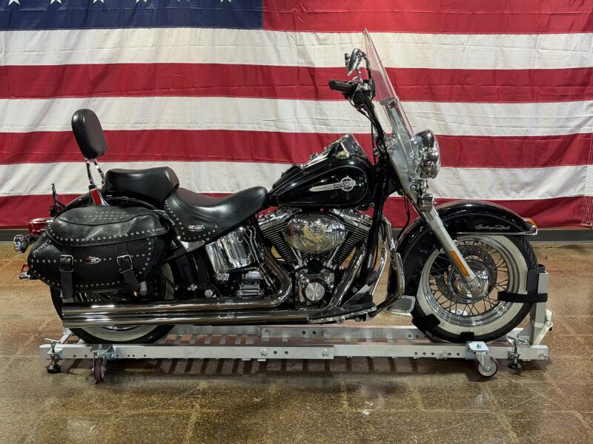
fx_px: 822
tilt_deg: -12.0
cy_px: 222
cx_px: 296
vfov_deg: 30.3
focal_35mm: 48
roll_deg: +0.5
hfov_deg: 39.7
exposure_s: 1/60
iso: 64
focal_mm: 6.76
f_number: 1.78
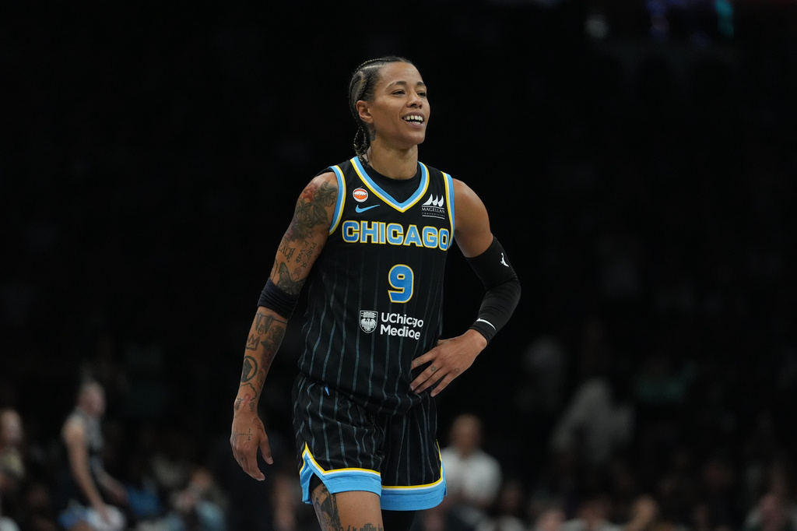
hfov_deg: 10.3
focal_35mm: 200
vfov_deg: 6.9
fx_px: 4426
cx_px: 398
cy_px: 266
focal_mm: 200
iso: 5000
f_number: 2.8
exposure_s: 1/2000
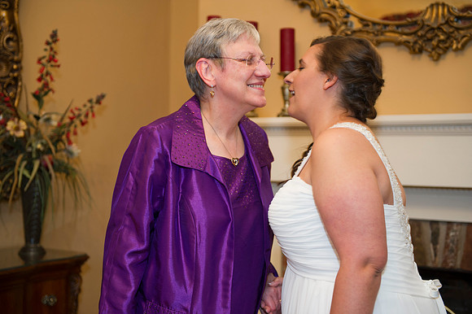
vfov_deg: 24.6
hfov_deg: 36.3
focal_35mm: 55
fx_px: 721
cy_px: 157
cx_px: 236
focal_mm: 55
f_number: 3.2
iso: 800
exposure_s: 1/50
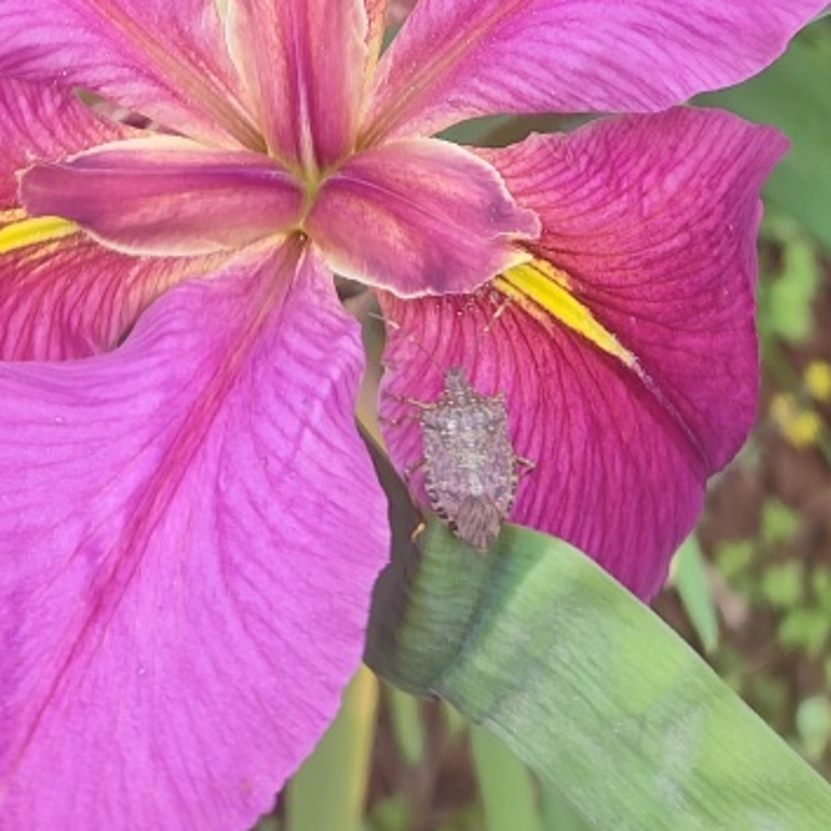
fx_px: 1738
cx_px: 298
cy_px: -285
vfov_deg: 23.4
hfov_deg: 26.8
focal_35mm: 64
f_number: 1.65
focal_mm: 5.26
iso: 200
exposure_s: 1/857
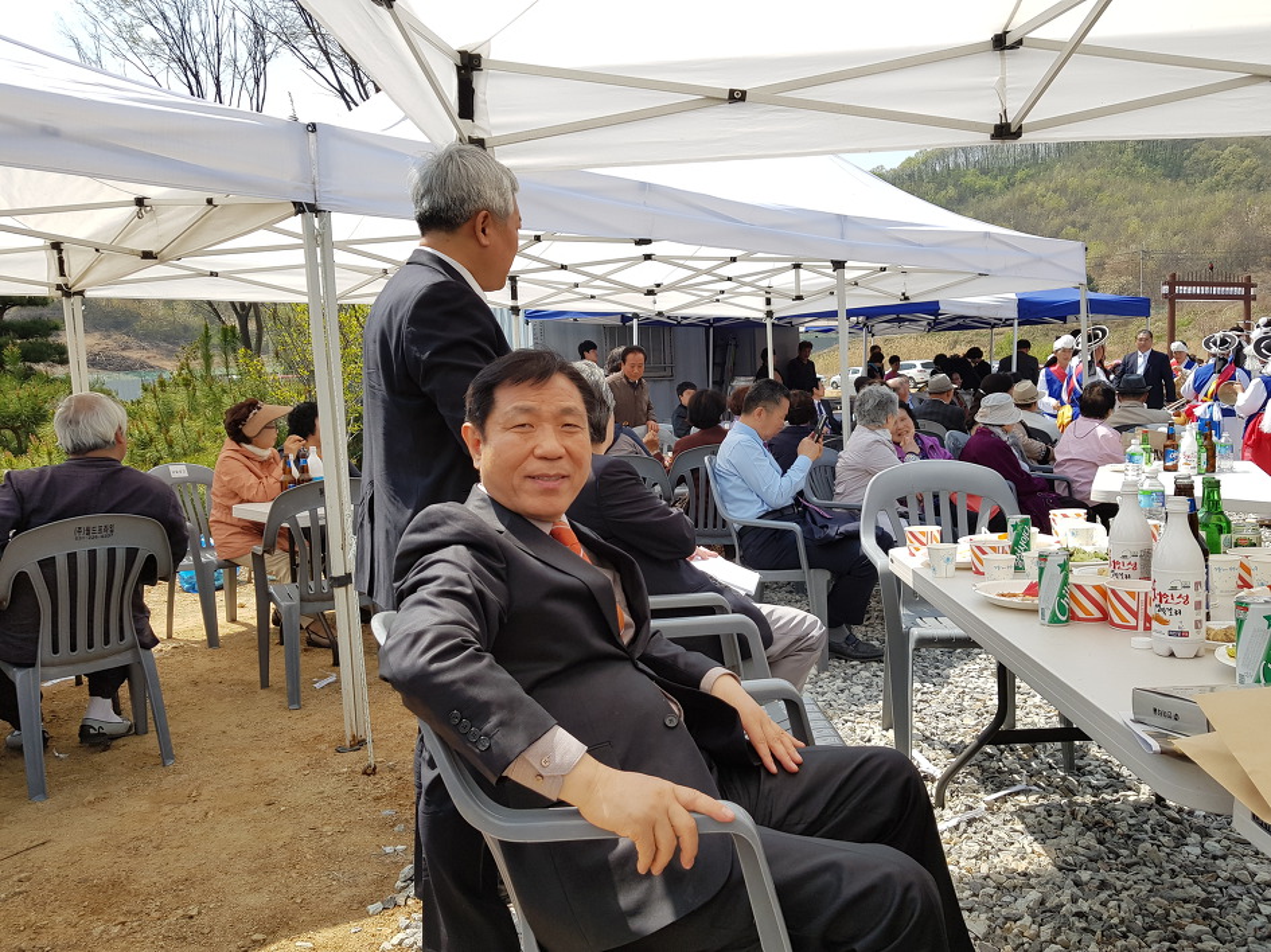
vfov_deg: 53.0
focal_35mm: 26
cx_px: 636
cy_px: 476
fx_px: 954
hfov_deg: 67.3
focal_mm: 4.3
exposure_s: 1/1372
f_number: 1.7
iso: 40
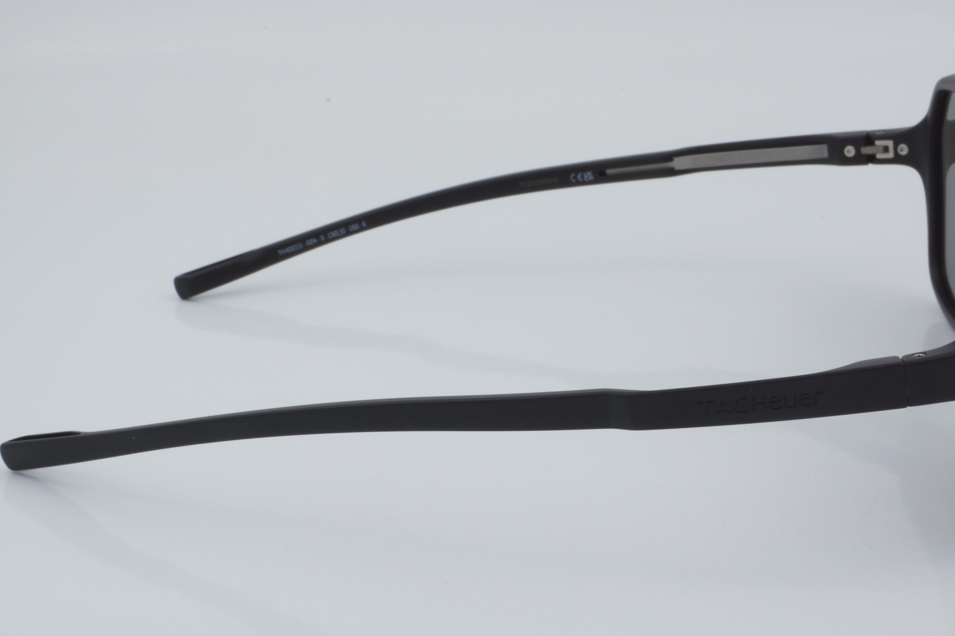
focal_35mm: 77
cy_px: 304
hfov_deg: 26.4
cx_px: 528
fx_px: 2031
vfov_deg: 17.8
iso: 100
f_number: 32
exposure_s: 1/4
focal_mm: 45
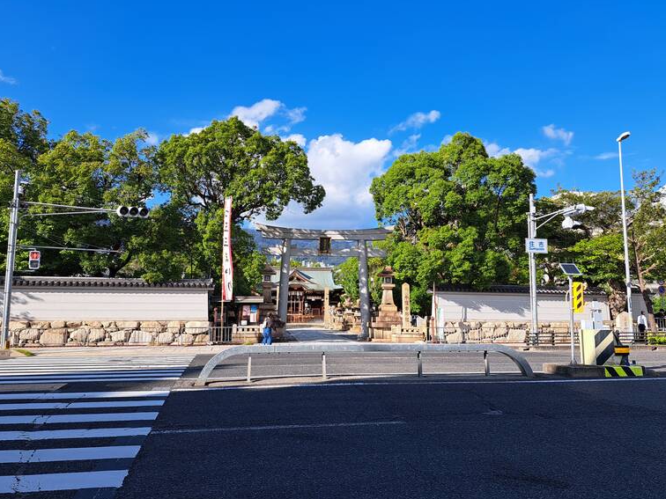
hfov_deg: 65.3
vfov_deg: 51.4
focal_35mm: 27
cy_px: 250
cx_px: 315
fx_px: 519
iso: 50
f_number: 1.8
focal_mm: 5.23
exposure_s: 1/740
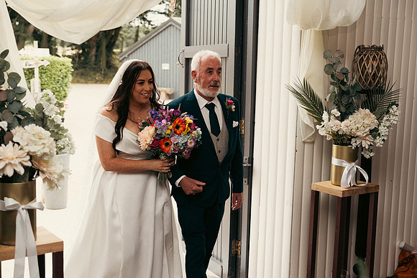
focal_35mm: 48
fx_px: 556
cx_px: 208
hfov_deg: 41.1
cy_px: 139
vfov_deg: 28.1
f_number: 3.5
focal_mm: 48
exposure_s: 1/160
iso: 125
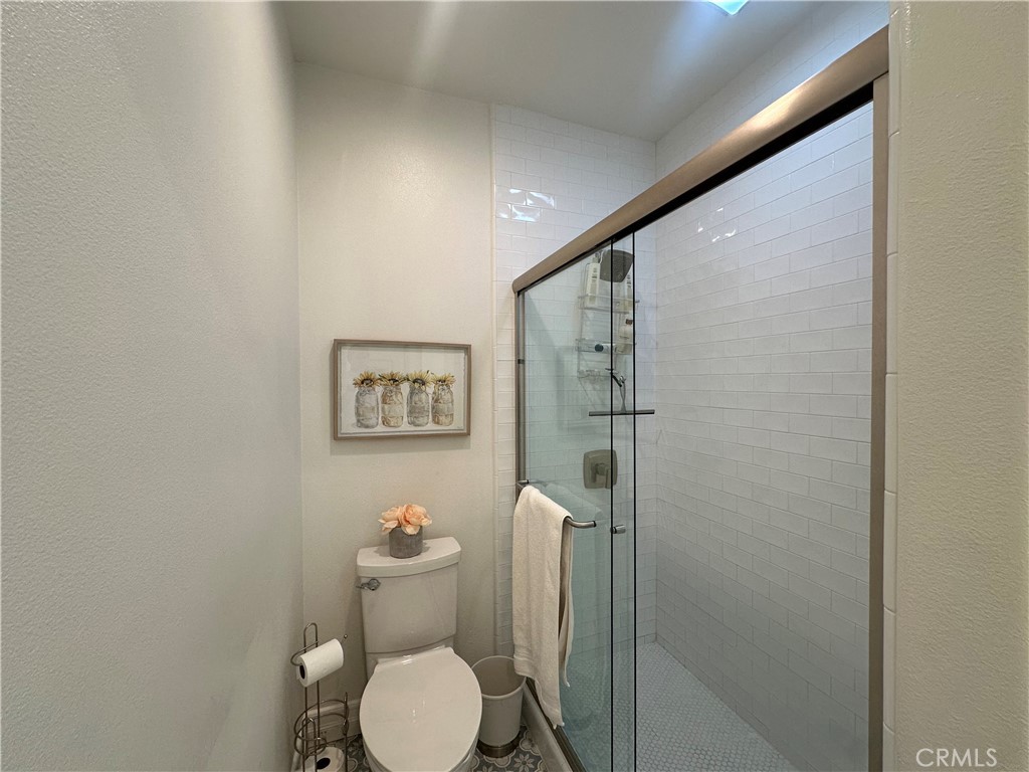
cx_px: 514
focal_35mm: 14
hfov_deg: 102.1
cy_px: 386
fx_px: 416
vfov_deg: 85.7
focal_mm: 2.22
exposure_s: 1/120
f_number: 2.2
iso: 160
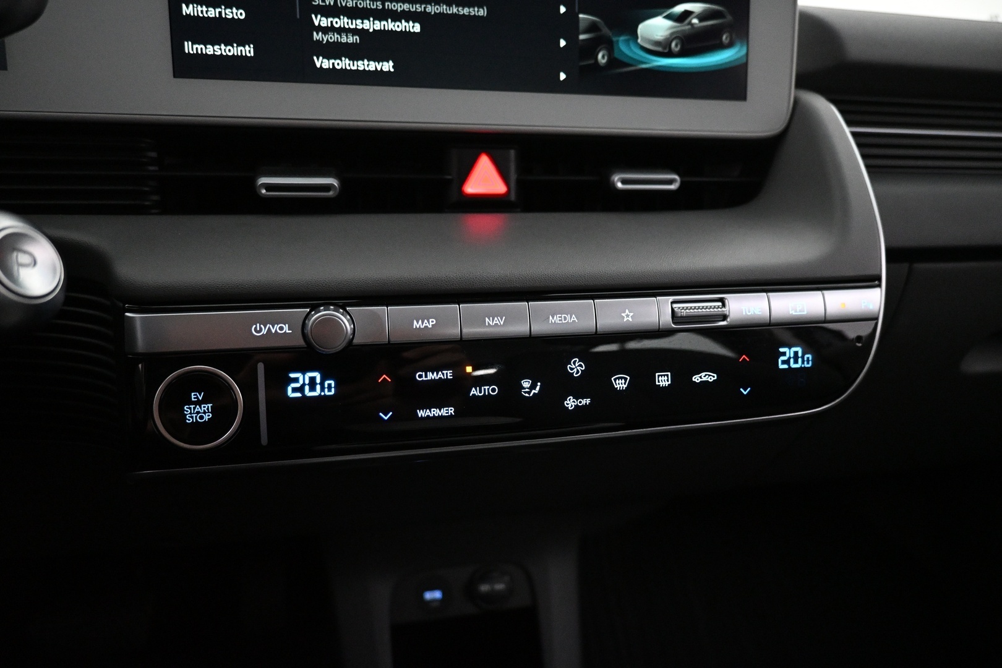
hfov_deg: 73.7
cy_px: 334
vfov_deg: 53.1
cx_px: 501
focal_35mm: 24
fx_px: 668
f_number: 3.5
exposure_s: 1/80
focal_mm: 16
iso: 4000
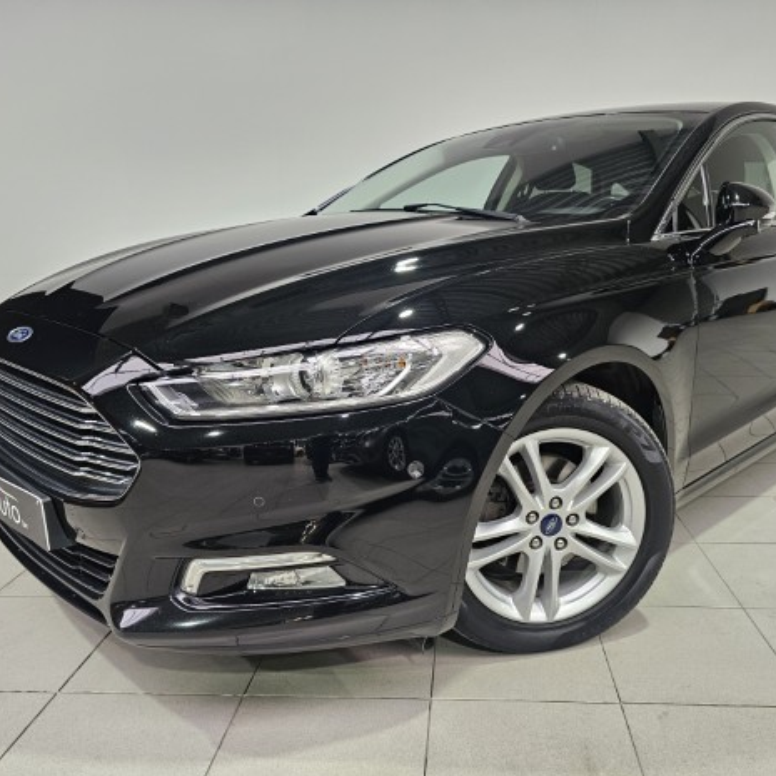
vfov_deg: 57.3
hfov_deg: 57.1
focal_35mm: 28
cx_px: 436
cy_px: 394
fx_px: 710
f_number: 1.7
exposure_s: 1/180
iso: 200
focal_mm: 6.3
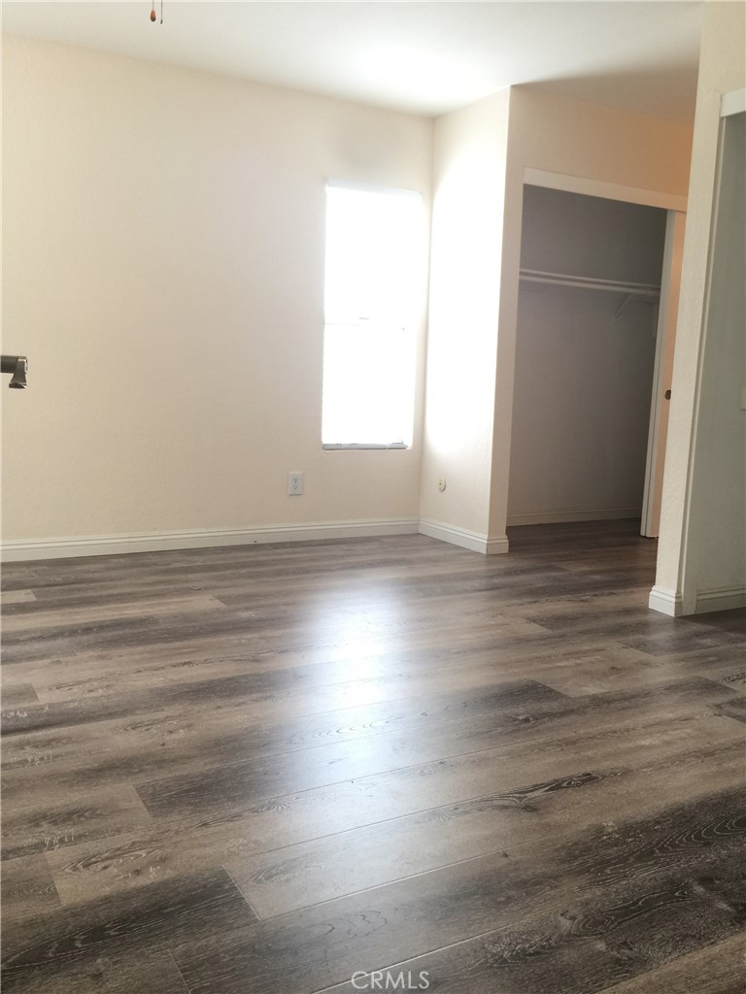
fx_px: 833
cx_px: 373
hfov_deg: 48.2
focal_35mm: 29
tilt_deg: -5.7
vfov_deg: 61.7
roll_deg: -3.2
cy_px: 497
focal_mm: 4.15
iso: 32
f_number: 2.2
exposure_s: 1/15
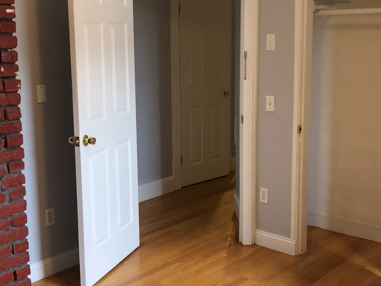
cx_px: 171
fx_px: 572
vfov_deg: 28.0
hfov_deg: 36.8
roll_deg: +2.0
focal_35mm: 52
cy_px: 130
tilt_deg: -10.4
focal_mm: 4
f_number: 1.8
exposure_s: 1/15
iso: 64
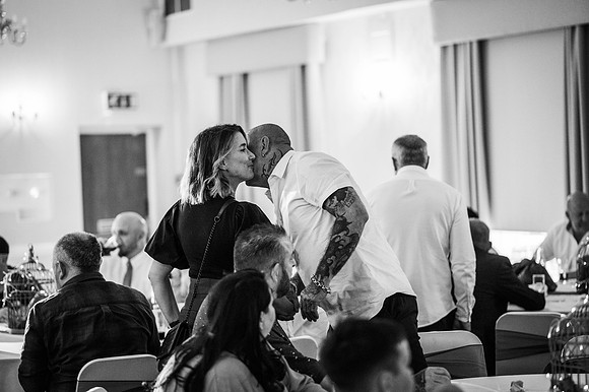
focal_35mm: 85
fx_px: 1390
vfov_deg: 16.1
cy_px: 196
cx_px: 294
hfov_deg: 23.9
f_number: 1.8
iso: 1400
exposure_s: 1/200
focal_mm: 85
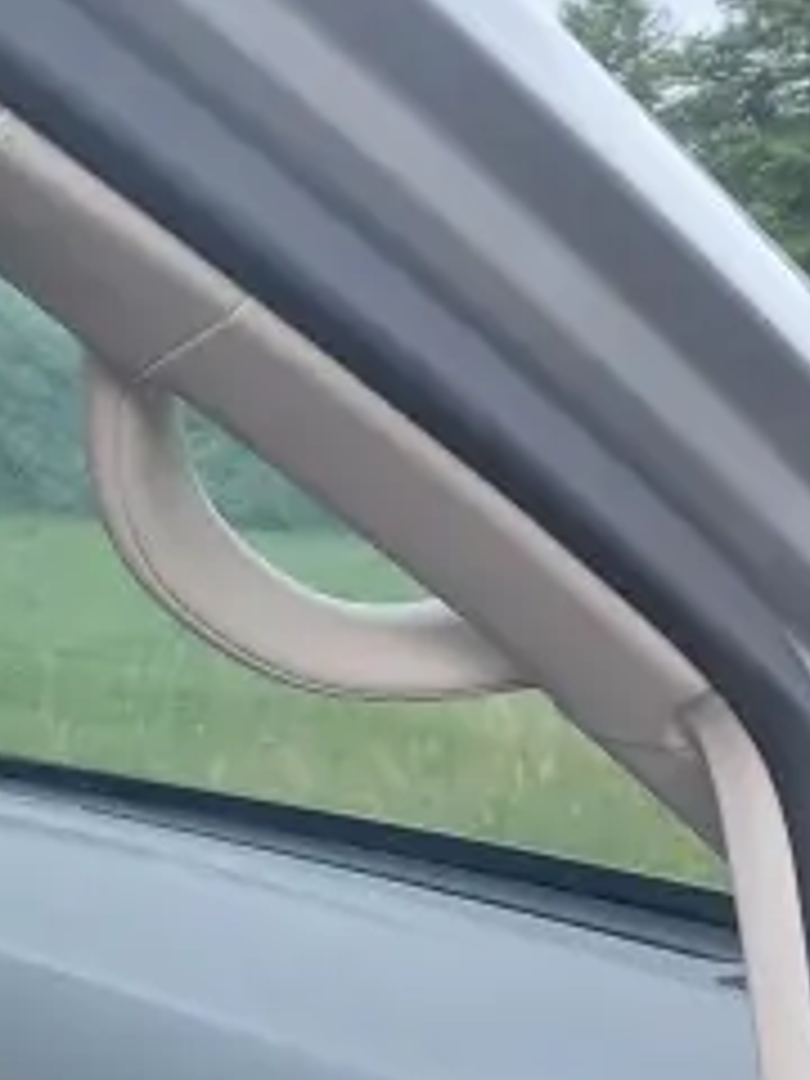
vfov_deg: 20.3
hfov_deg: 15.0
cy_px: 1375
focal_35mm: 89
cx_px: -513
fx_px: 2777
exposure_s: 1/25
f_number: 1.8
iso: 400
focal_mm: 5.23
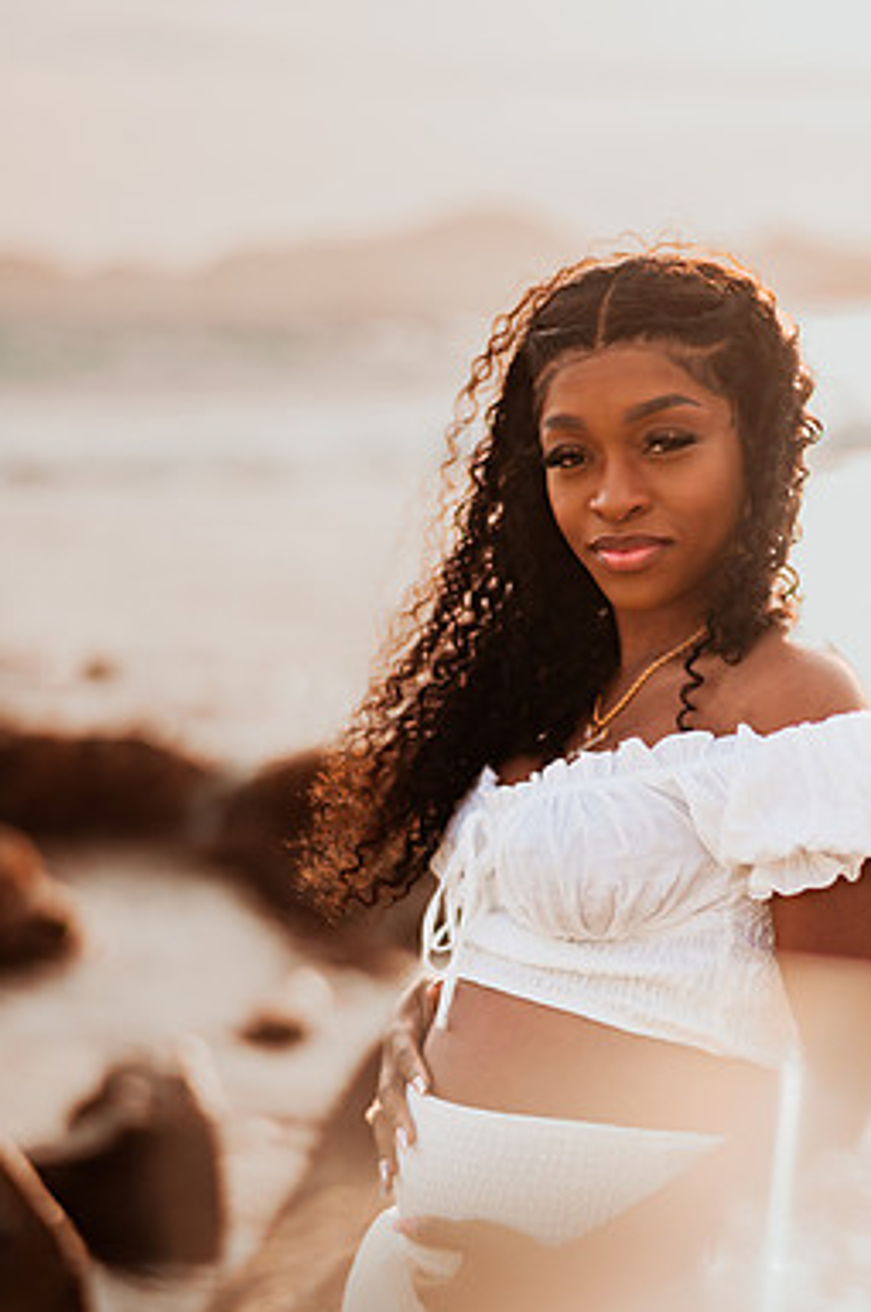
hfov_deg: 20.0
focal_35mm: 68
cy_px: 748
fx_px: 2474
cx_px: 497
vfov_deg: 29.7
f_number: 1.4
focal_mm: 58
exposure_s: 1/6400
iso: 125
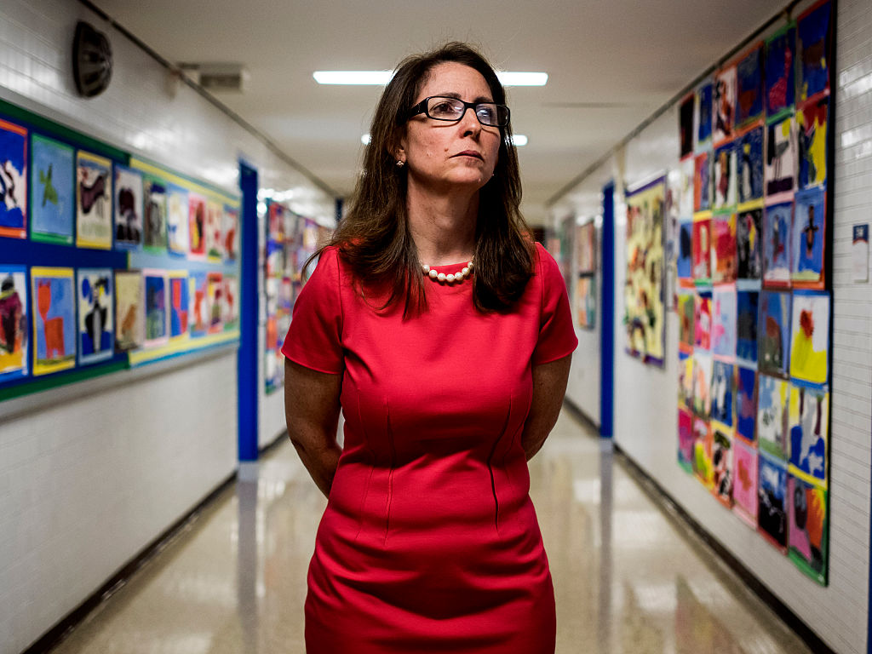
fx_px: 1260
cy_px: 327
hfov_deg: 38.2
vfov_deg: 29.1
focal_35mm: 50
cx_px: 436
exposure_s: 1/250
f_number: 1.8
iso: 1000
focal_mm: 25
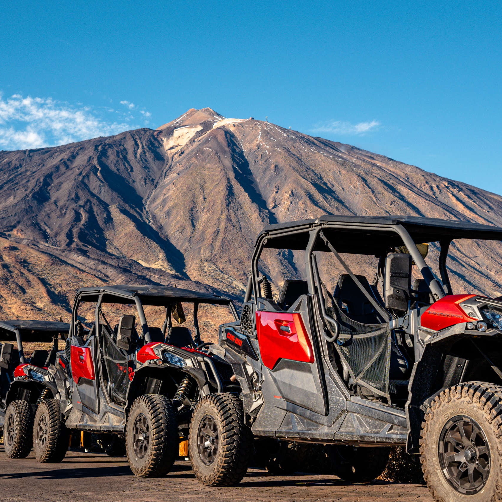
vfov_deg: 28.2
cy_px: 252
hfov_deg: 28.1
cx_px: 222
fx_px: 1001
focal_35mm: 61
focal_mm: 31.6
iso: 200
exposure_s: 1/400
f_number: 6.3
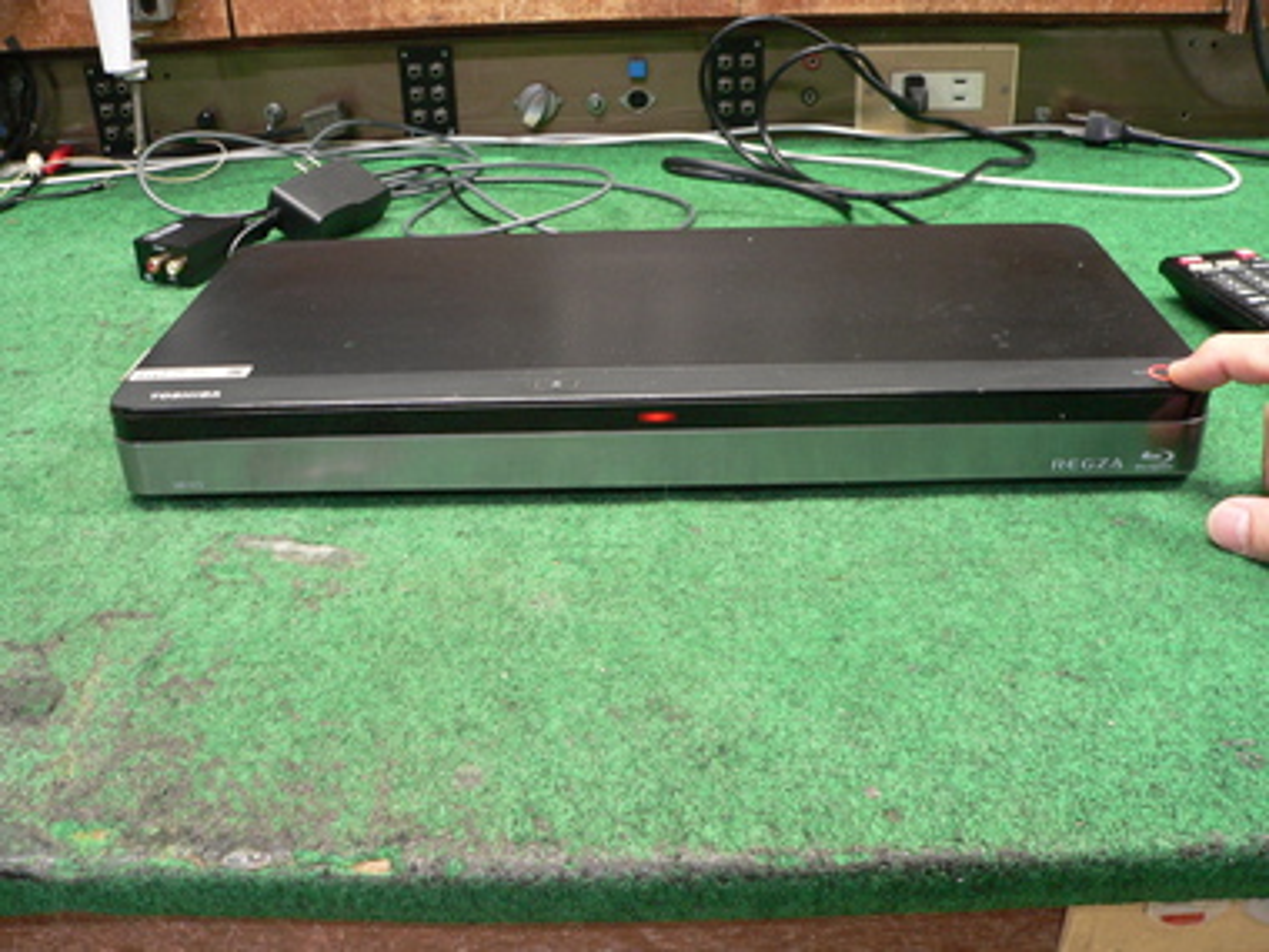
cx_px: 634
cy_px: 476
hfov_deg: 51.4
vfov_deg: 39.7
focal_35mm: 36
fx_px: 1320
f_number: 2.8
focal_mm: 6
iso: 200
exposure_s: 1/8
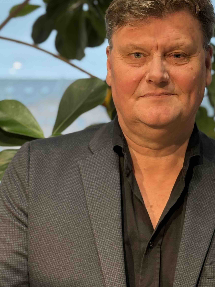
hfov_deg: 17.5
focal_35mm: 84
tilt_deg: +0.6
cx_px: 147
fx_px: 696
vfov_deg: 23.2
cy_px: 98
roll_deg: -1.7
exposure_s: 1/50
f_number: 1.78
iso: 64
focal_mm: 6.76
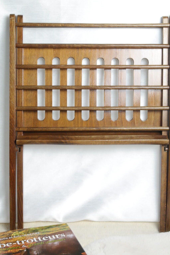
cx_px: 93
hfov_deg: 17.5
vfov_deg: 26.0
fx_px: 553
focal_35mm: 78
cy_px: 118
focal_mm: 45
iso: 800
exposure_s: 1/30
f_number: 5.6
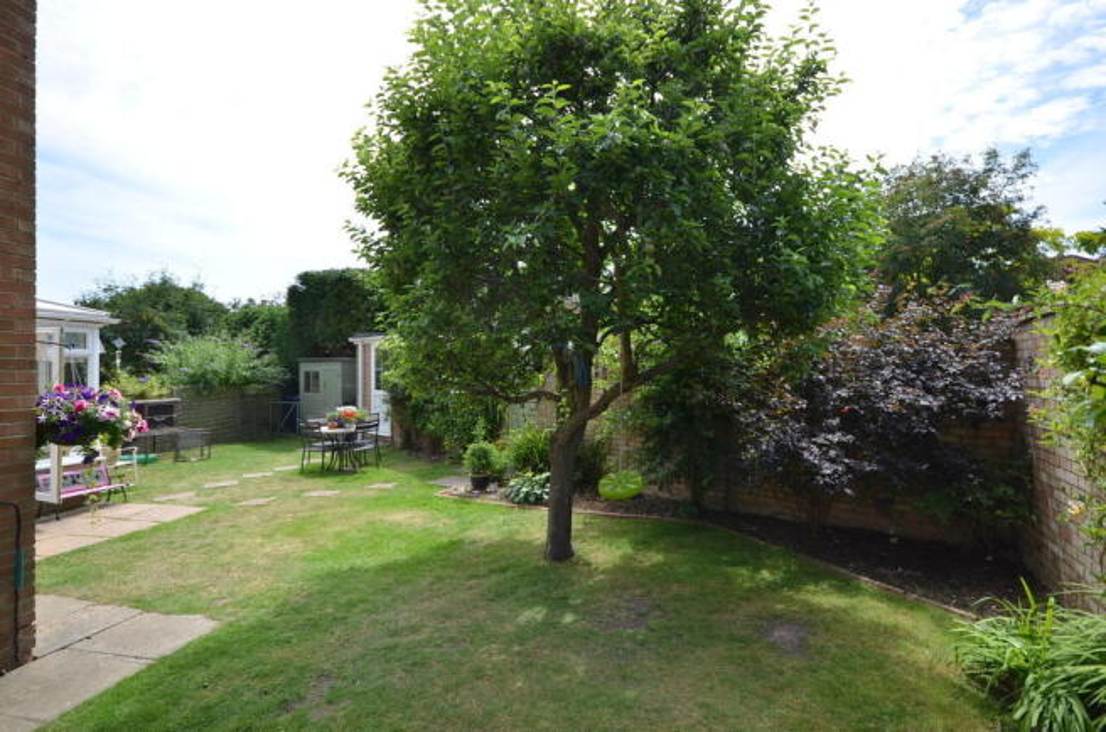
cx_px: 553
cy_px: 366
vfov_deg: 62.9
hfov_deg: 85.6
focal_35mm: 20
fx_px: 598
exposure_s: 1/160
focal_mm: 13
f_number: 7.1
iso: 100
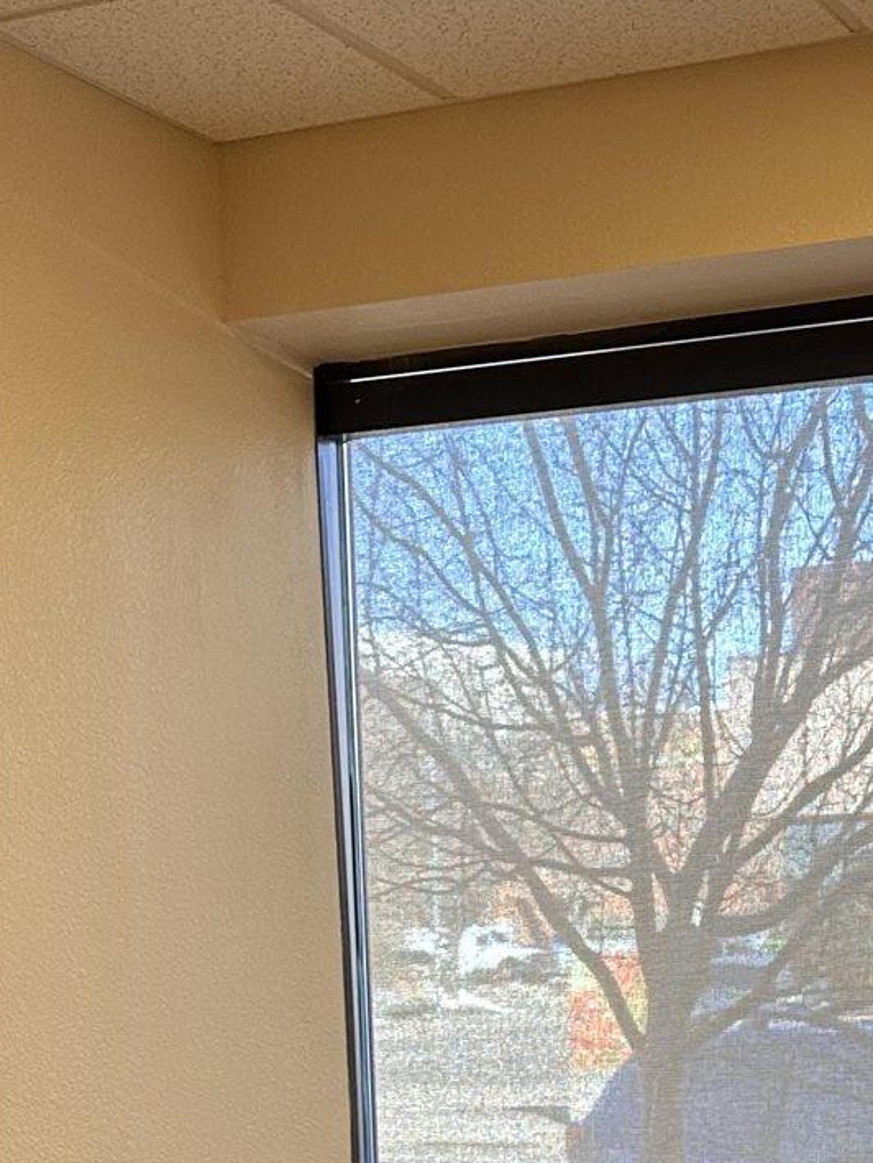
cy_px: 1534
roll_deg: +2.1
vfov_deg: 22.3
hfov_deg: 18.8
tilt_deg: -14.7
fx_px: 2622
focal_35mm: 78
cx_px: 617
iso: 125
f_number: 1.78
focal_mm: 6.86
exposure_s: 1/120
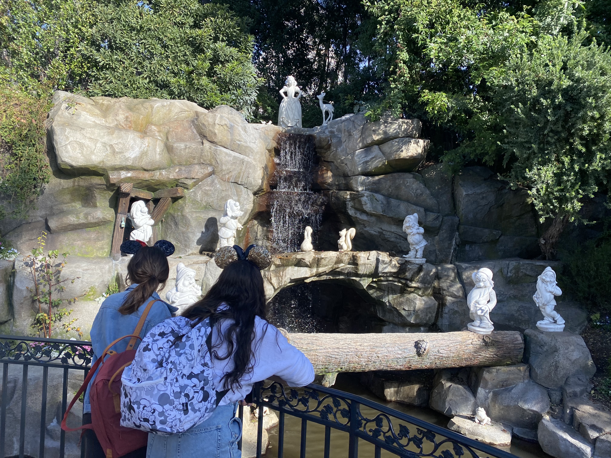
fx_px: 459
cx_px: 306
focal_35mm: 26
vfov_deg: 53.1
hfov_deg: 67.3
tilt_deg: +3.1
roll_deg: -1.9
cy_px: 229
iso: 32
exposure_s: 1/858
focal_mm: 4.25
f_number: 1.8
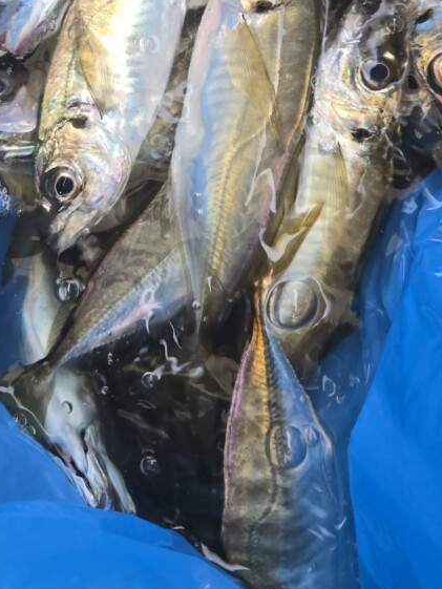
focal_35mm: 41
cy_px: 79
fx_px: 698
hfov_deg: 35.1
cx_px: 182
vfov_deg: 42.6
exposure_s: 1/180
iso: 100
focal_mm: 5.4
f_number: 1.8
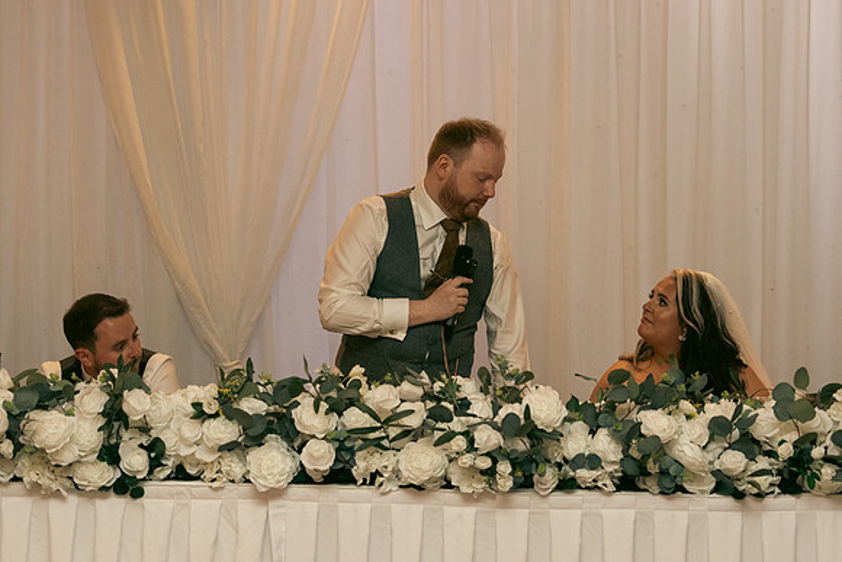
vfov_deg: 18.0
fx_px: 1778
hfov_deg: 26.6
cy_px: 281
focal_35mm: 76
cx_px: 421
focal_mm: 51
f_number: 3.5
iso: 2500
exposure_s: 1/160
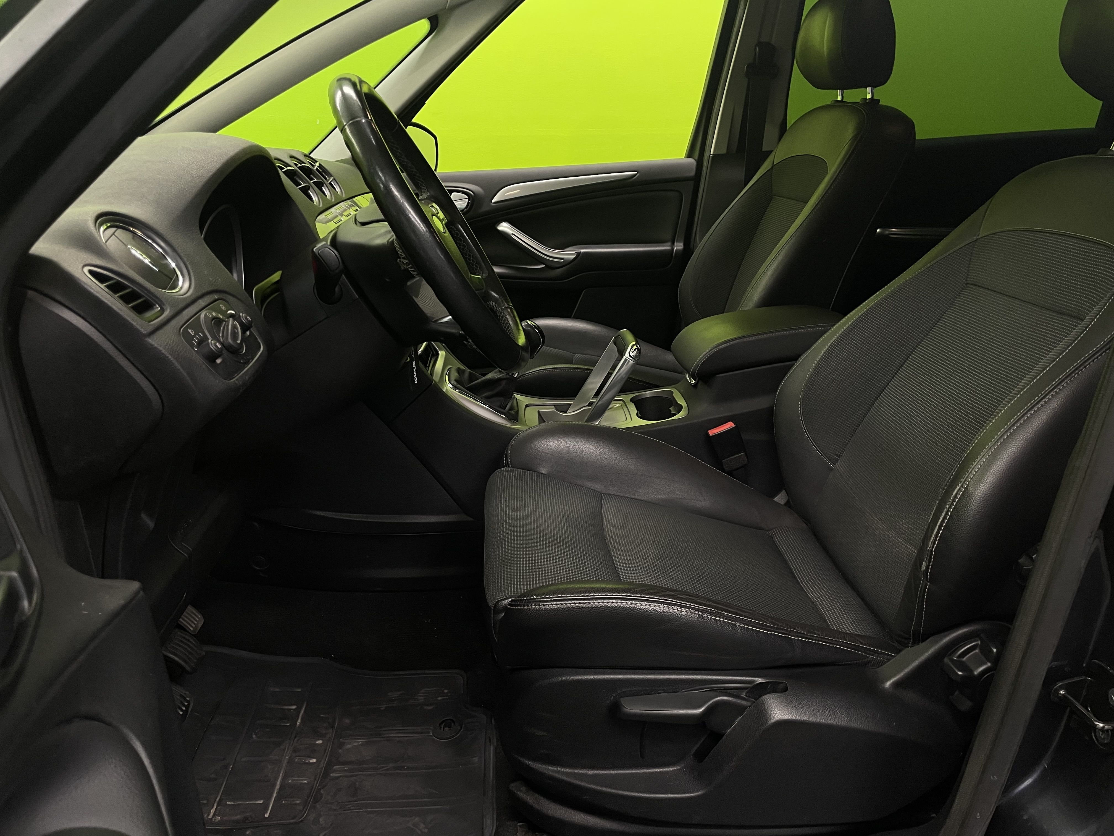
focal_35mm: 26
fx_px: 837
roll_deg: +0.8
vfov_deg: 53.1
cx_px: 557
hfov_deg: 67.3
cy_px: 418
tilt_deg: -20.1
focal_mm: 4.2
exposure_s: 1/50
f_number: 1.6
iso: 125
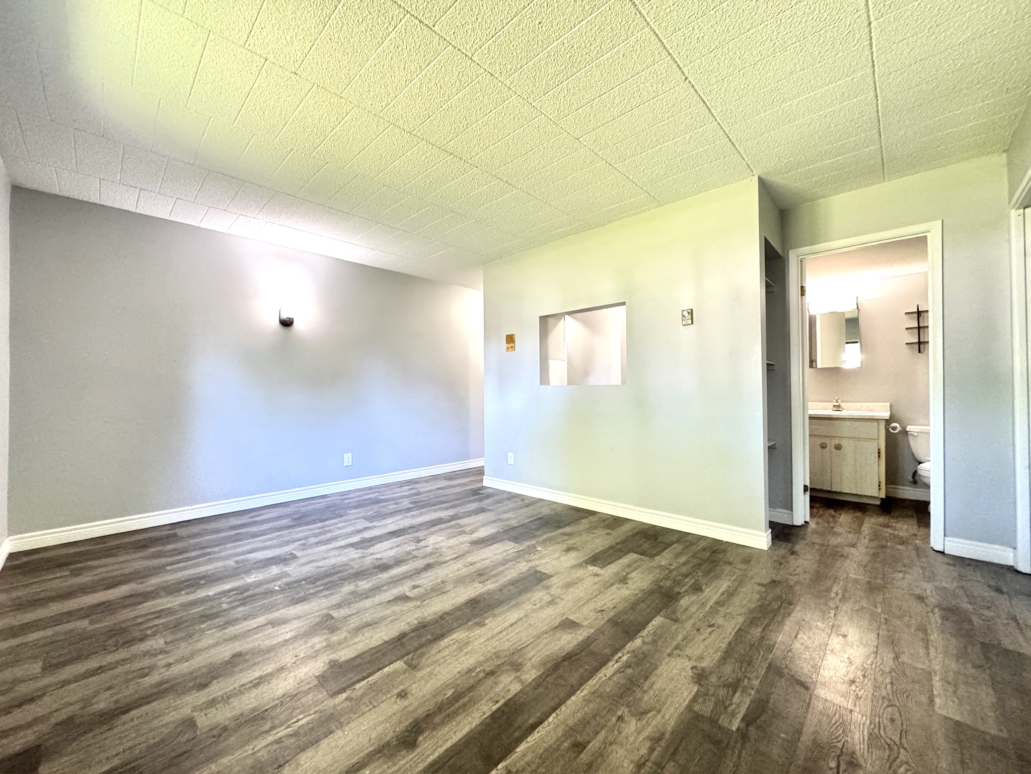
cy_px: 387
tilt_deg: +0.6
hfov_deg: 102.1
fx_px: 417
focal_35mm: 14
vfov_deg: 85.7
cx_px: 516
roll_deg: +0.5
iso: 640
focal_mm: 2.22
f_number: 2.2
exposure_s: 1/60
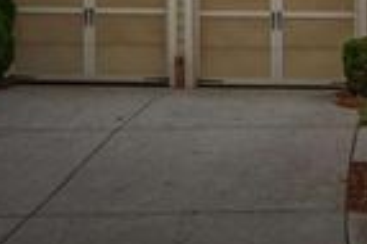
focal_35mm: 105
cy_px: -153
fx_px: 1069
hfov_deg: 19.0
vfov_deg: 12.2
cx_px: 362
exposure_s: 1/320
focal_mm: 20
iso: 400
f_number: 8
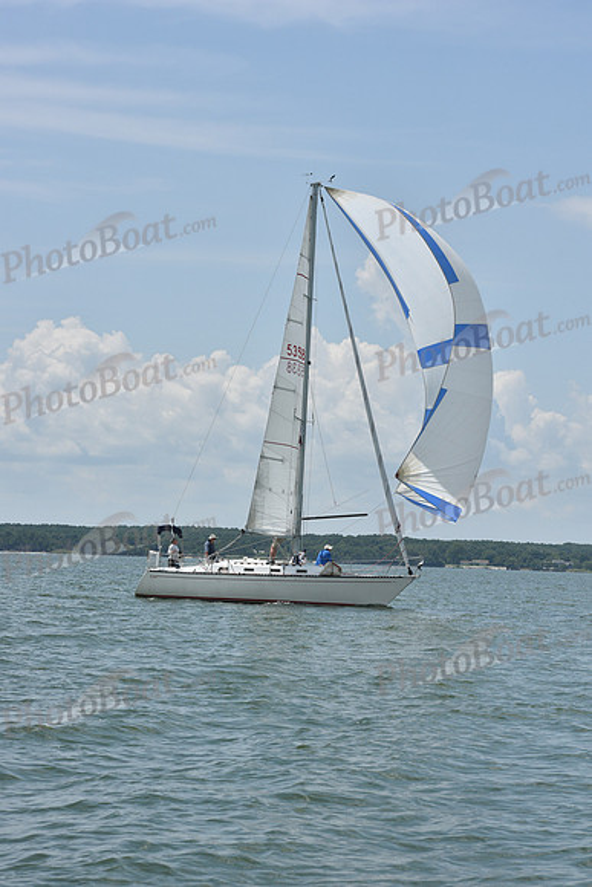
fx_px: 2416
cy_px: 444
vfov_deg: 20.8
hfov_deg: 14.0
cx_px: 296
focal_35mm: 98
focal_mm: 98
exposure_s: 1/1000
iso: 320
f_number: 11
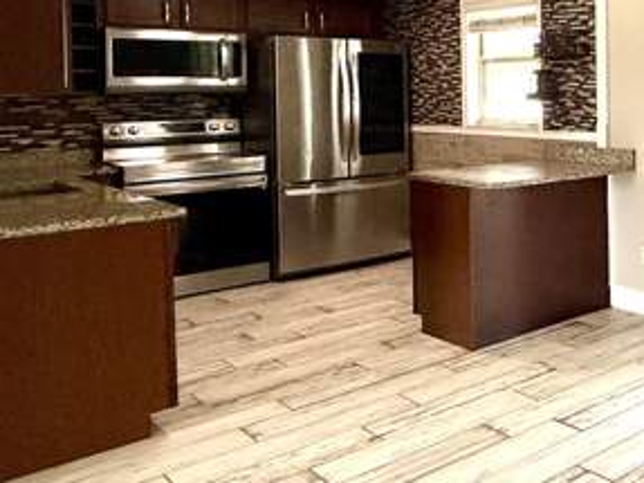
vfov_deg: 35.6
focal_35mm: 39
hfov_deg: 34.6
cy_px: 97
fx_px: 725
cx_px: 826
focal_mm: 2.22
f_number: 2.2
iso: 64
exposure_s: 1/154
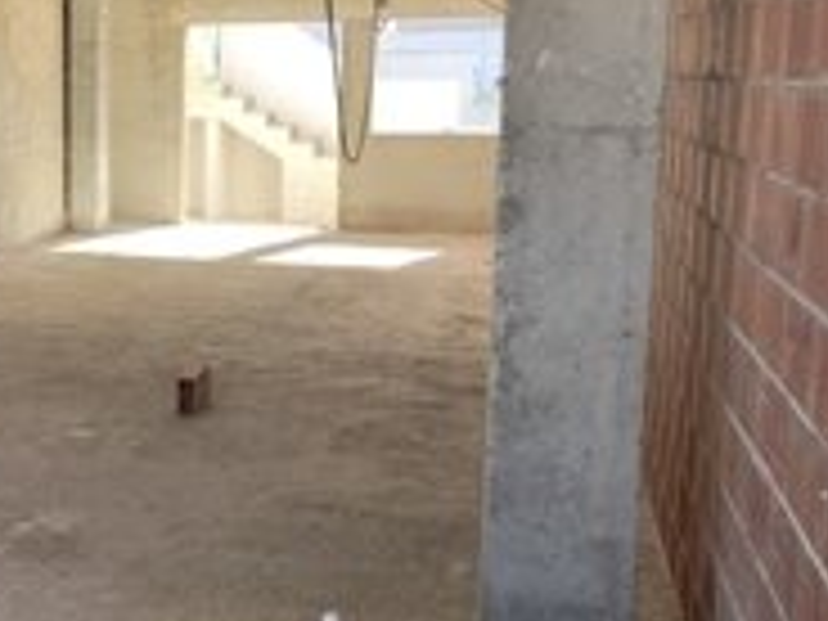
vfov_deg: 28.4
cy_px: 225
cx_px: 22
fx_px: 1220
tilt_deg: -6.1
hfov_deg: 34.5
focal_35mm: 51
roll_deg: +0.4
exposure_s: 1/156
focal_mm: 4.25
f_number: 1.8
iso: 25
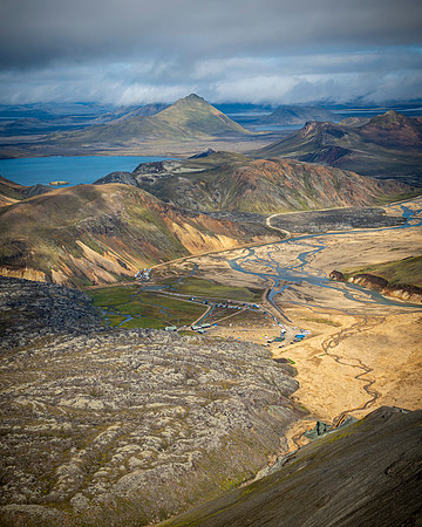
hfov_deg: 21.4
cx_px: 225
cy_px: 248
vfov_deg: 26.5
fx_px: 1119
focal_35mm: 72
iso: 200
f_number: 9
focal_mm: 48
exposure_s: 1/200
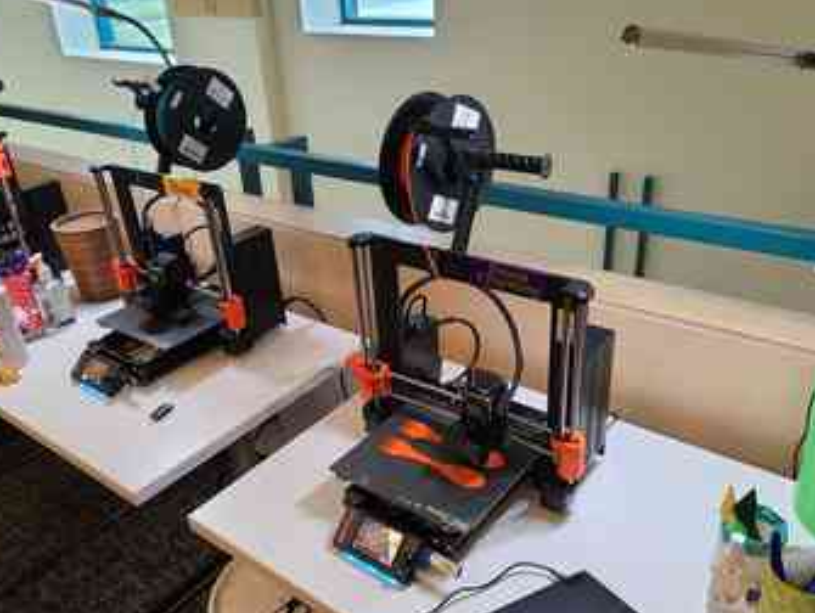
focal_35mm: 31
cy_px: 343
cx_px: 411
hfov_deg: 58.3
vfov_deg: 45.4
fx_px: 731
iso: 125
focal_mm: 5.4
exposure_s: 1/60
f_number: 1.8
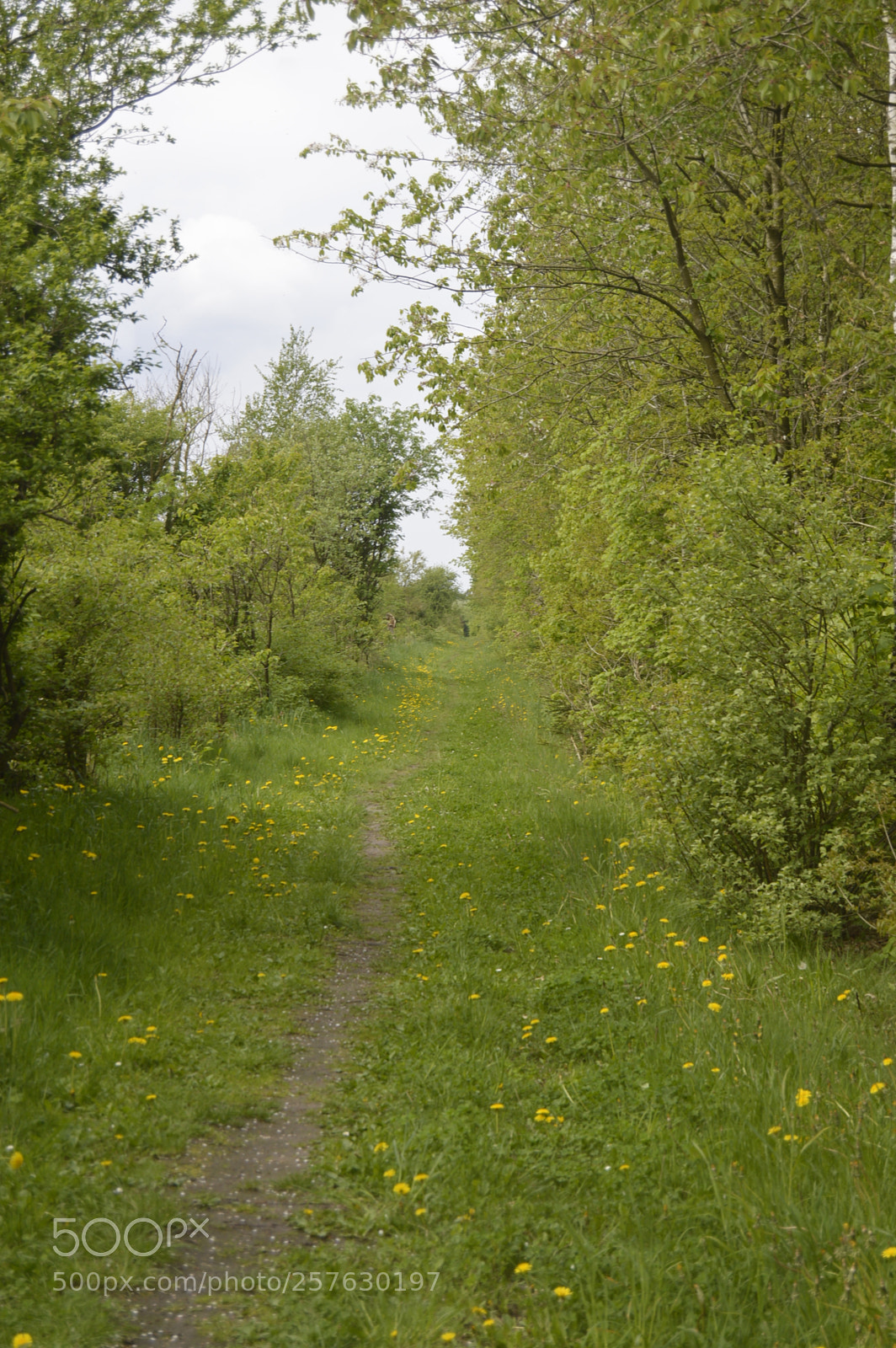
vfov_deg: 24.6
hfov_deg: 16.5
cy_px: 674
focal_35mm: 82
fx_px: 3085
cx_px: 448
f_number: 5.6
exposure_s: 1/200
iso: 100
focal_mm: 55
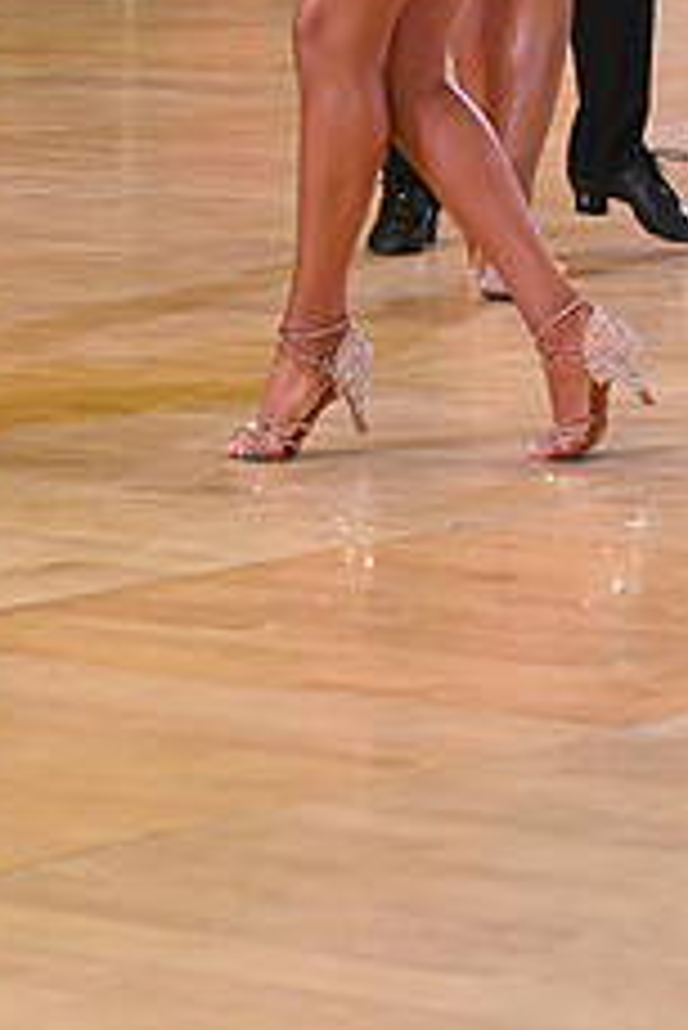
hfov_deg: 5.7
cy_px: -261
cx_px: -124
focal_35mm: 241
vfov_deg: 8.4
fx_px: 6898
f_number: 7.1
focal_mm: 95
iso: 4000
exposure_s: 1/400
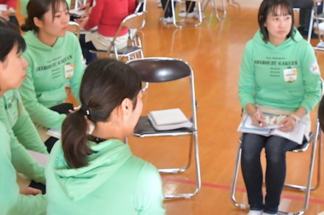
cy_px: 43
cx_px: 192
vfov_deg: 18.5
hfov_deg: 27.7
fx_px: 656
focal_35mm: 73
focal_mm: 24
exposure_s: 1/200
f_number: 7.1
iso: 4000
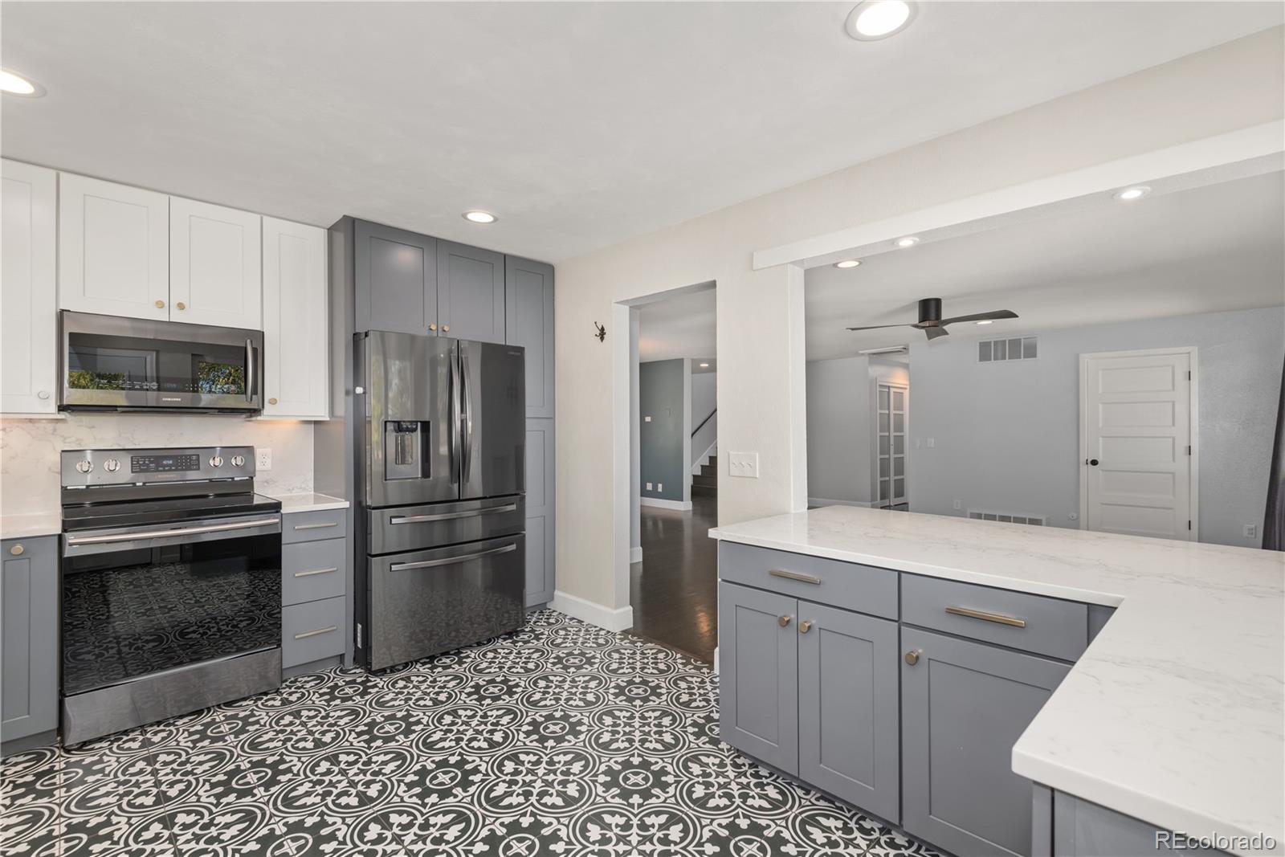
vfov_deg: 73.8
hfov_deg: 96.7
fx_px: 571
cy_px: 428
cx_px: 642
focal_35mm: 16
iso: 400
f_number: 8
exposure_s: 1/4
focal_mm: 16
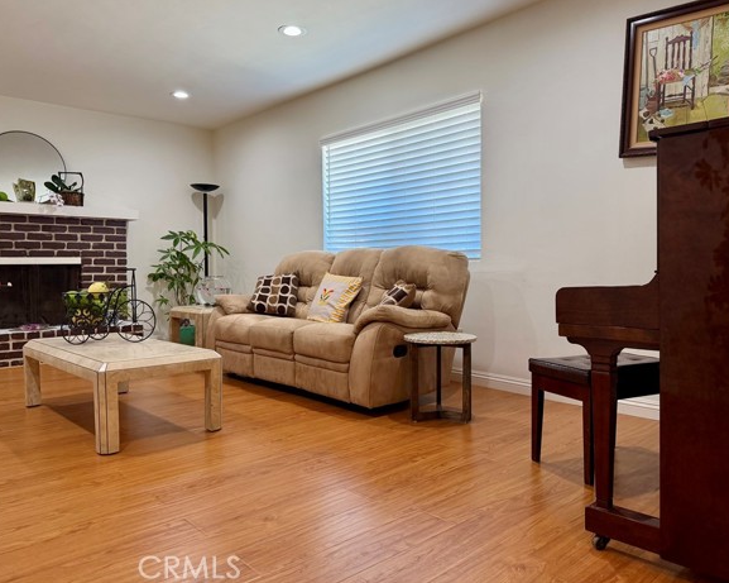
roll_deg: +0.9
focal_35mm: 26
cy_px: 282
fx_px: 561
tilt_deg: -1.6
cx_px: 377
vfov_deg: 54.9
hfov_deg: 66.0
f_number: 1.78
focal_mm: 6.76
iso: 200
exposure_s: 1/120
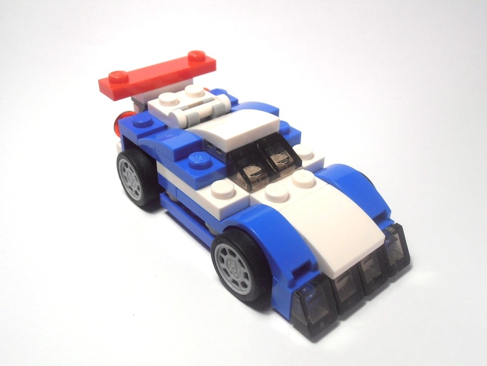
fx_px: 521
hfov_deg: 50.1
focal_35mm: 37
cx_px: 244
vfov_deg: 38.7
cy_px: 183
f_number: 3.9
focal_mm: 6.61
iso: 80
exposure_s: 1/60
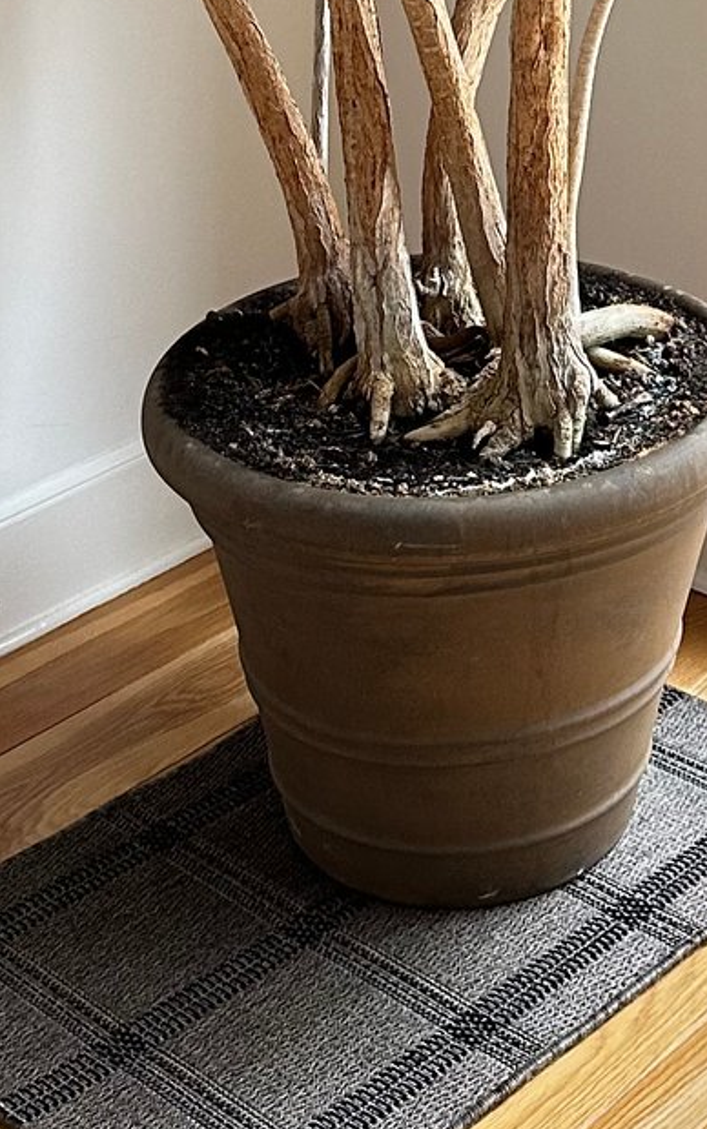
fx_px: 2526
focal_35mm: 82
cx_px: 576
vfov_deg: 21.4
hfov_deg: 15.8
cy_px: -537
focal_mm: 6.86
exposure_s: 1/94
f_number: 1.78
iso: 250
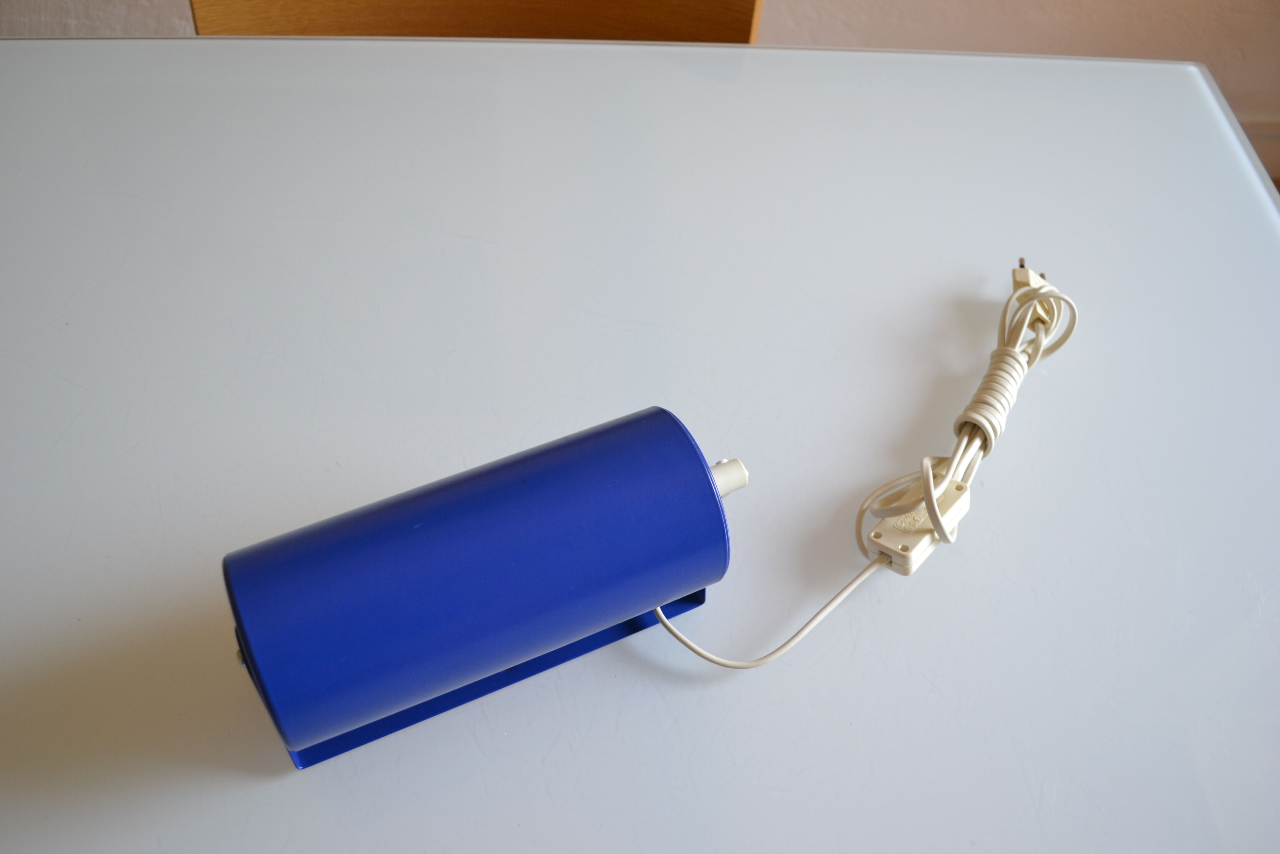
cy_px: 427
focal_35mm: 30
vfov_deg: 43.6
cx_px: 640
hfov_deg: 61.9
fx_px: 1067
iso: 400
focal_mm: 20
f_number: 4.5
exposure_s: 1/80
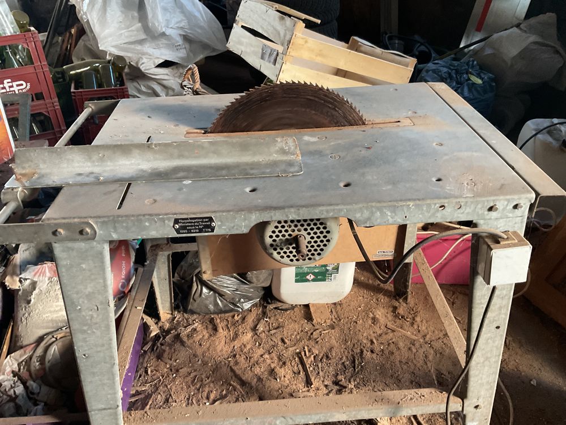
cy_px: 212
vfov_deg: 48.2
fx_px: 474
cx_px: 283
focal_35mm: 29
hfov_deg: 61.7
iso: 200
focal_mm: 3
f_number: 1.8
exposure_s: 1/33
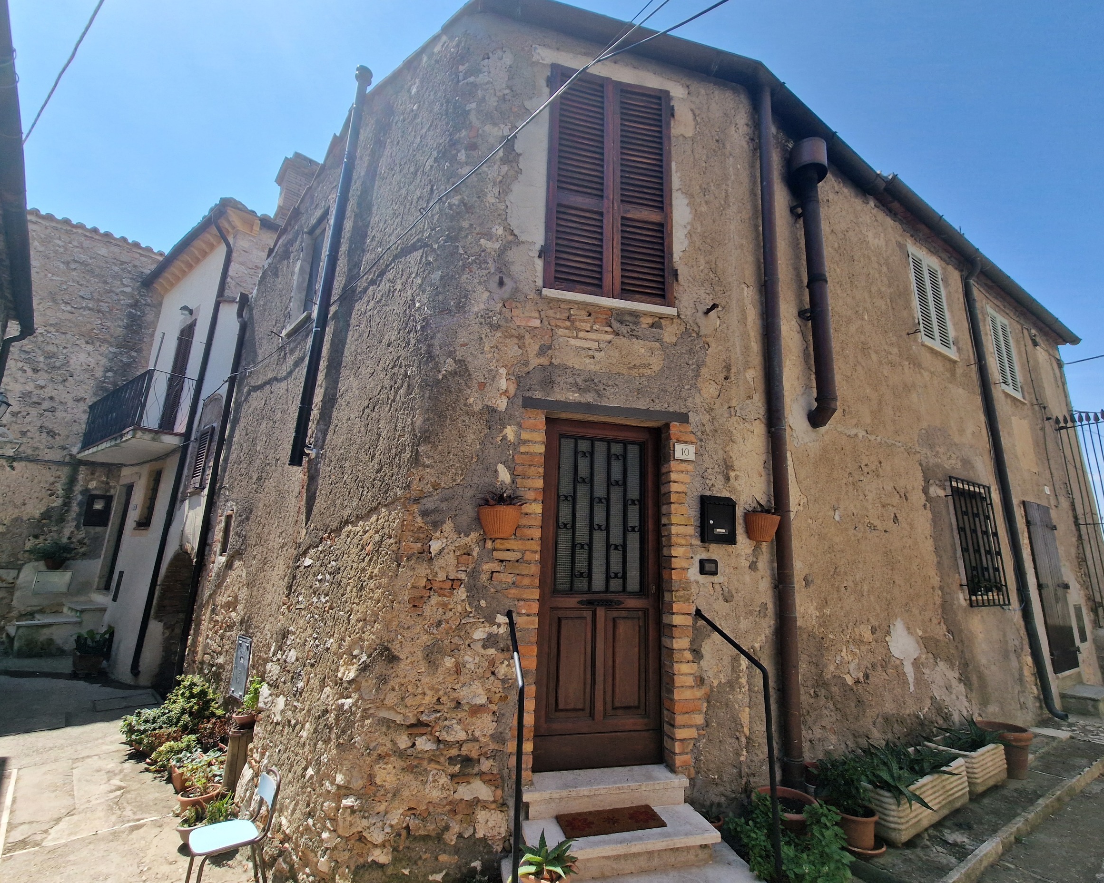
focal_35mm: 14
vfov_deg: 88.0
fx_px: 457
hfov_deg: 100.7
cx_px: 563
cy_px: 449
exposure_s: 1/1764
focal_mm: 2.2
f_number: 2.2
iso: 50
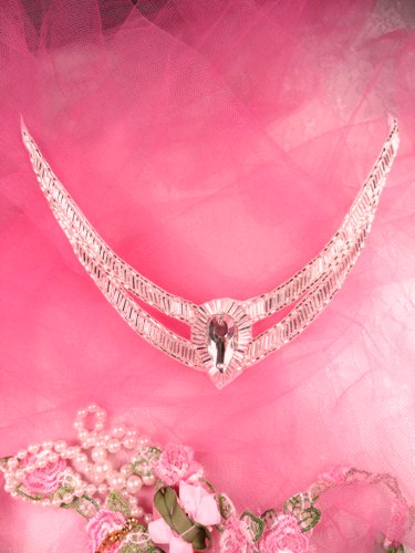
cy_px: 276
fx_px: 432
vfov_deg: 65.3
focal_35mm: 27
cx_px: 208
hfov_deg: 51.4
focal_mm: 4.9
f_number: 3.5
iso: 80
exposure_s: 1/250
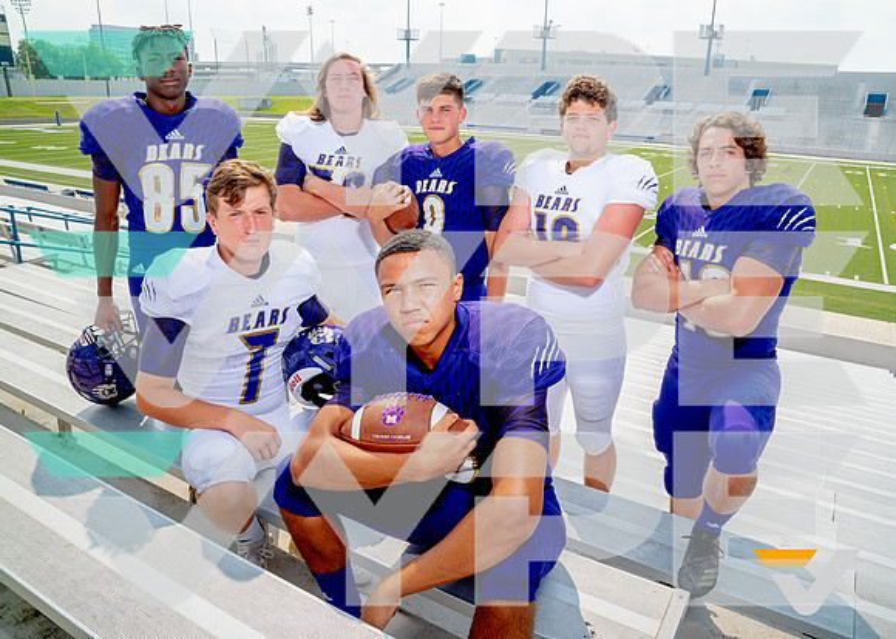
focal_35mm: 25
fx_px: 639
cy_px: 320
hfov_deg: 70.1
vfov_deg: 53.2
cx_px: 457
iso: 100
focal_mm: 24
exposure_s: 1/125
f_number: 11
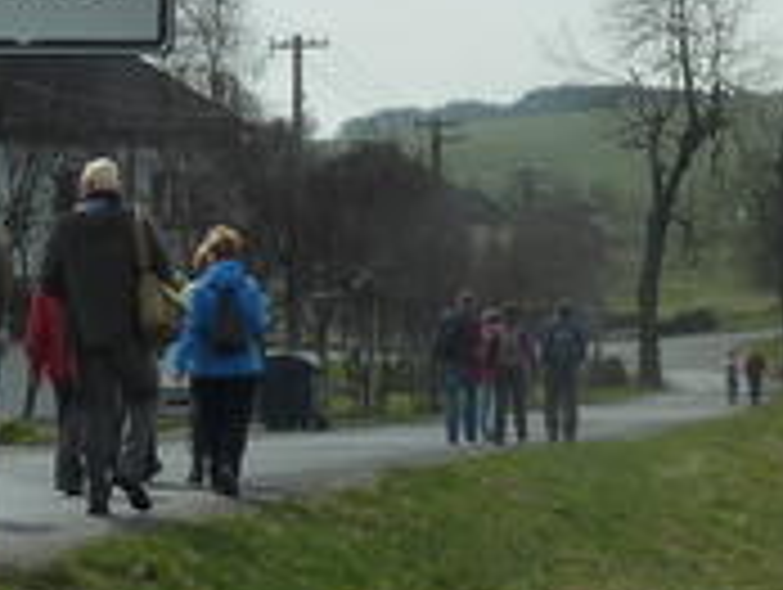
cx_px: 446
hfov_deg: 13.4
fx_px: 3330
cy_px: 153
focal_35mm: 147
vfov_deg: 10.1
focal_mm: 6.5
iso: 125
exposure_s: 1/800
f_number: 5.6
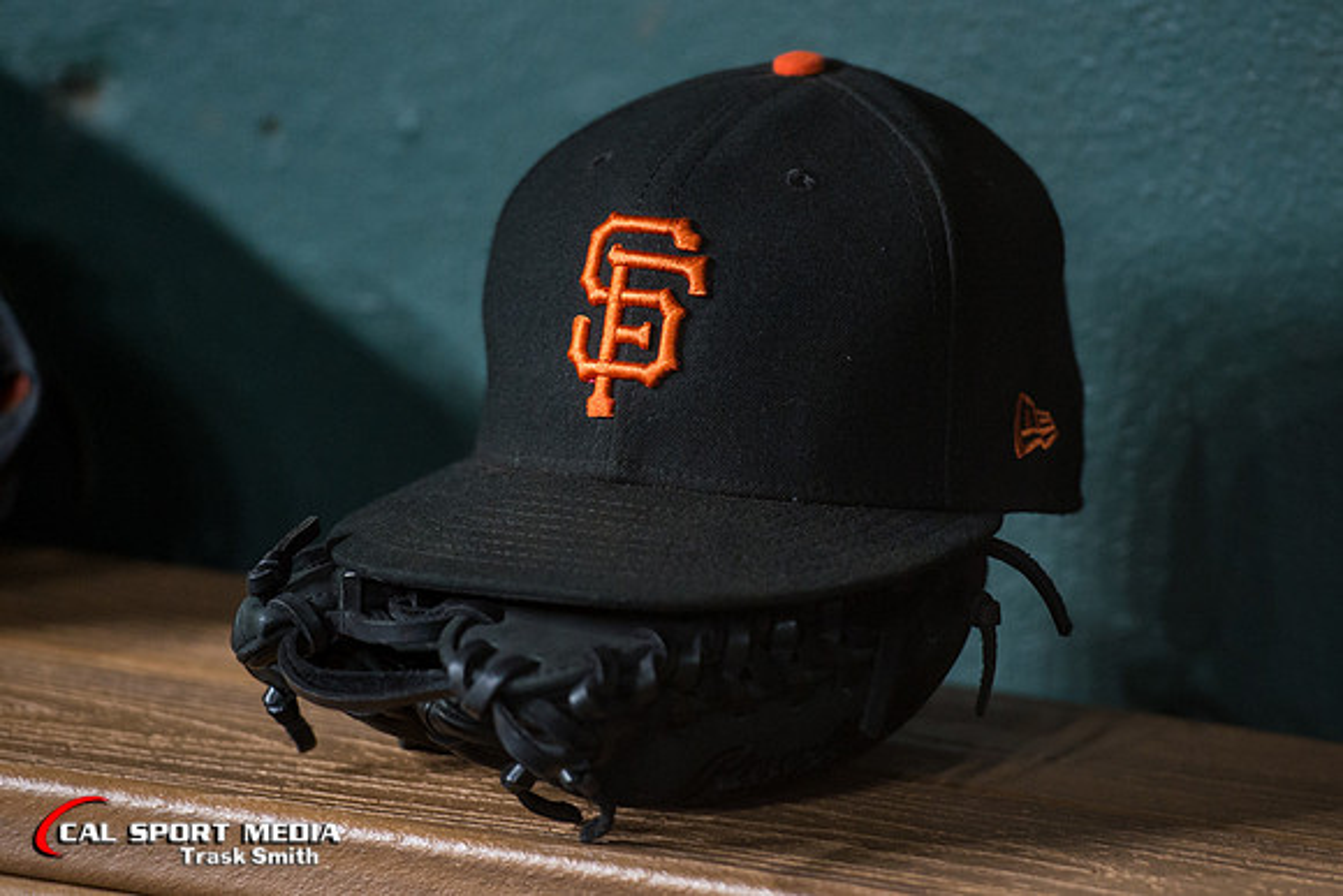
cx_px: 667
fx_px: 10188
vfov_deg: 5.0
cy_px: 406
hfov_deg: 7.5
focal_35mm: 273
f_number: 4
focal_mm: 200
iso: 2500
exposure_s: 1/800
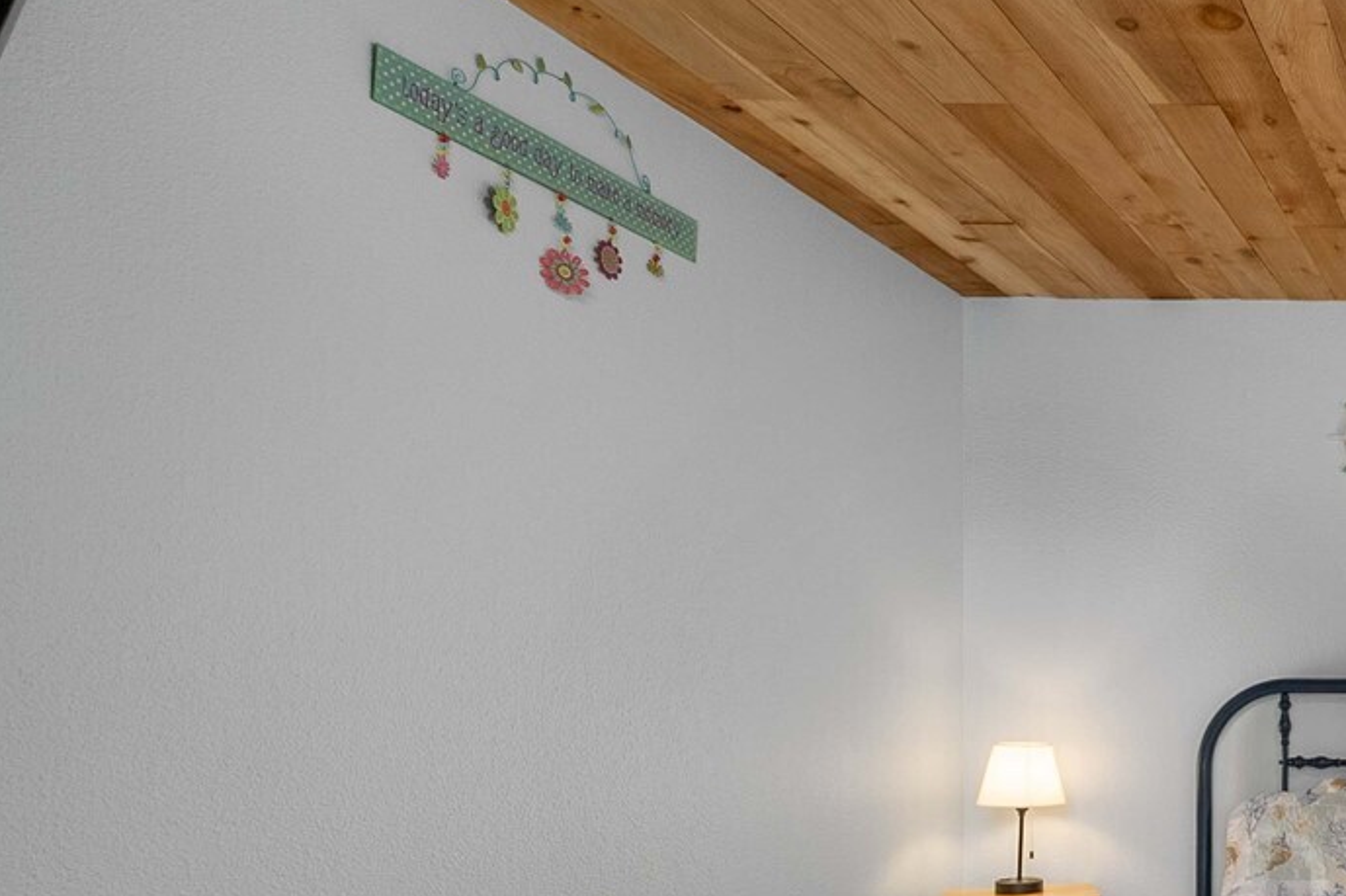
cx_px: 1583
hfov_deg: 41.7
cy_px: 738
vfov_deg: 39.2
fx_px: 1196
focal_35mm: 32
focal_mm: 13
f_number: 7.1
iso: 1000
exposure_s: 1/10
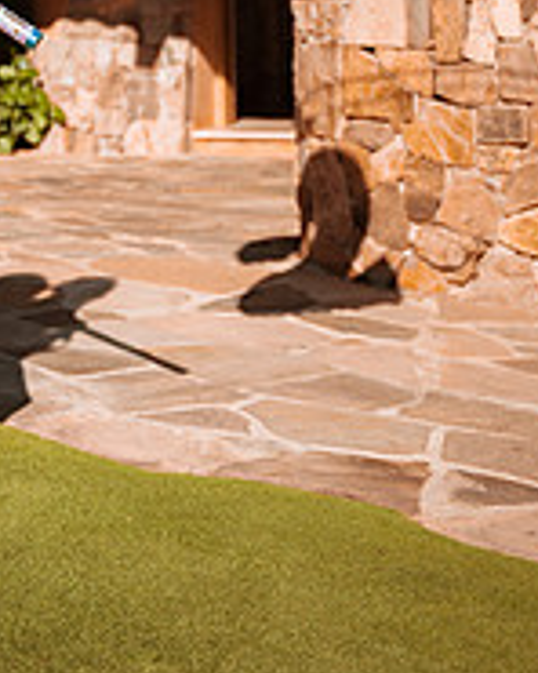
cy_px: 22
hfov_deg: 15.8
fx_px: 1911
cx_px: 33
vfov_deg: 19.5
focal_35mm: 96
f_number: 2.8
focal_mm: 42
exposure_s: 1/8000
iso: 100
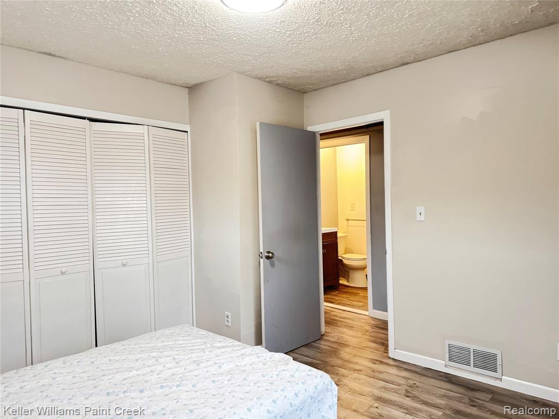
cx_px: 280
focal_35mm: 24
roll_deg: +1.3
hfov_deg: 71.6
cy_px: 210
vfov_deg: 56.8
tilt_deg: -2.1
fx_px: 388
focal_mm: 6.76
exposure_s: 1/40
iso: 640
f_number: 1.78
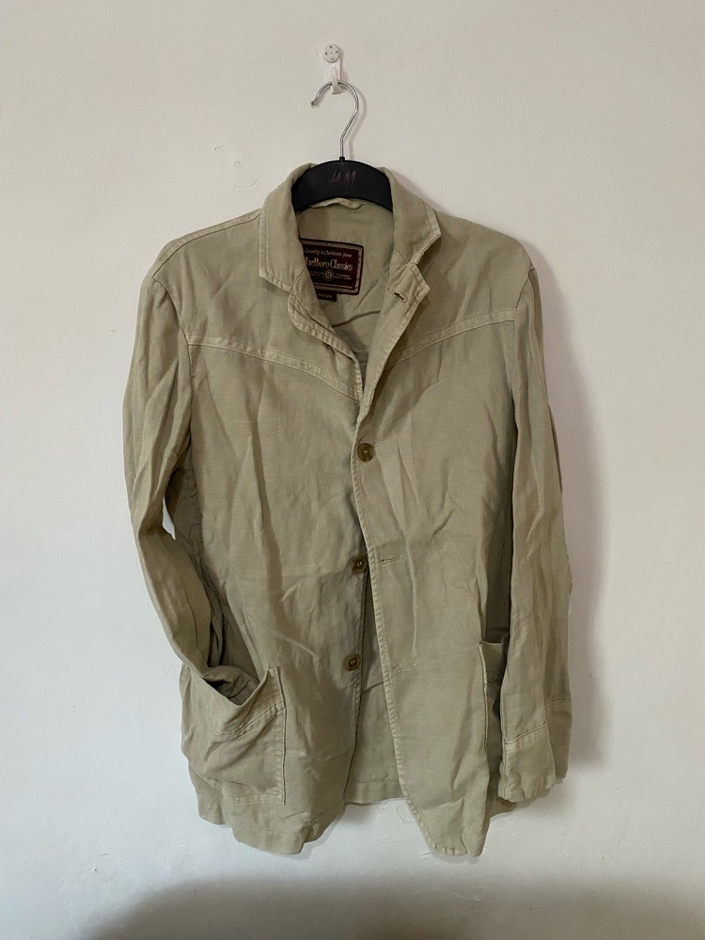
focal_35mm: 26
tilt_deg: -11.8
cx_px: 352
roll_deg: +0.6
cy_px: 470
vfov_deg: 67.3
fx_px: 706
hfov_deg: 53.1
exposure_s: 1/48
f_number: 1.8
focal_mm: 4.25
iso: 500
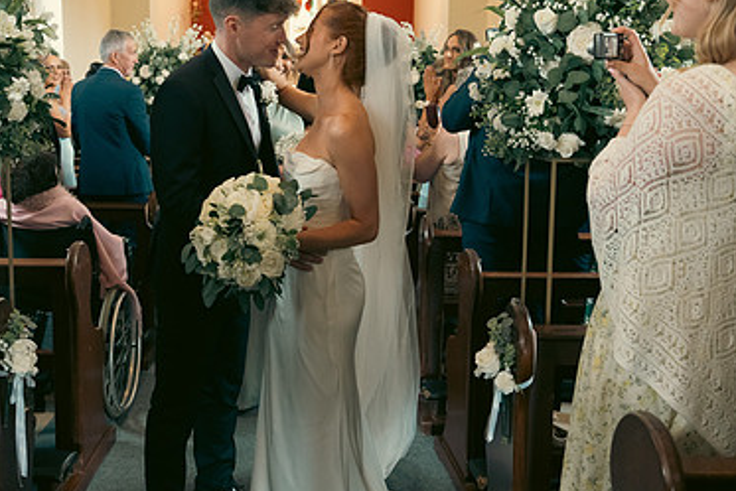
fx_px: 859
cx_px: 296
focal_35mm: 42
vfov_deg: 31.8
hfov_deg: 46.1
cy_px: 198
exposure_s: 1/200
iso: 4000
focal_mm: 27
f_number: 3.5
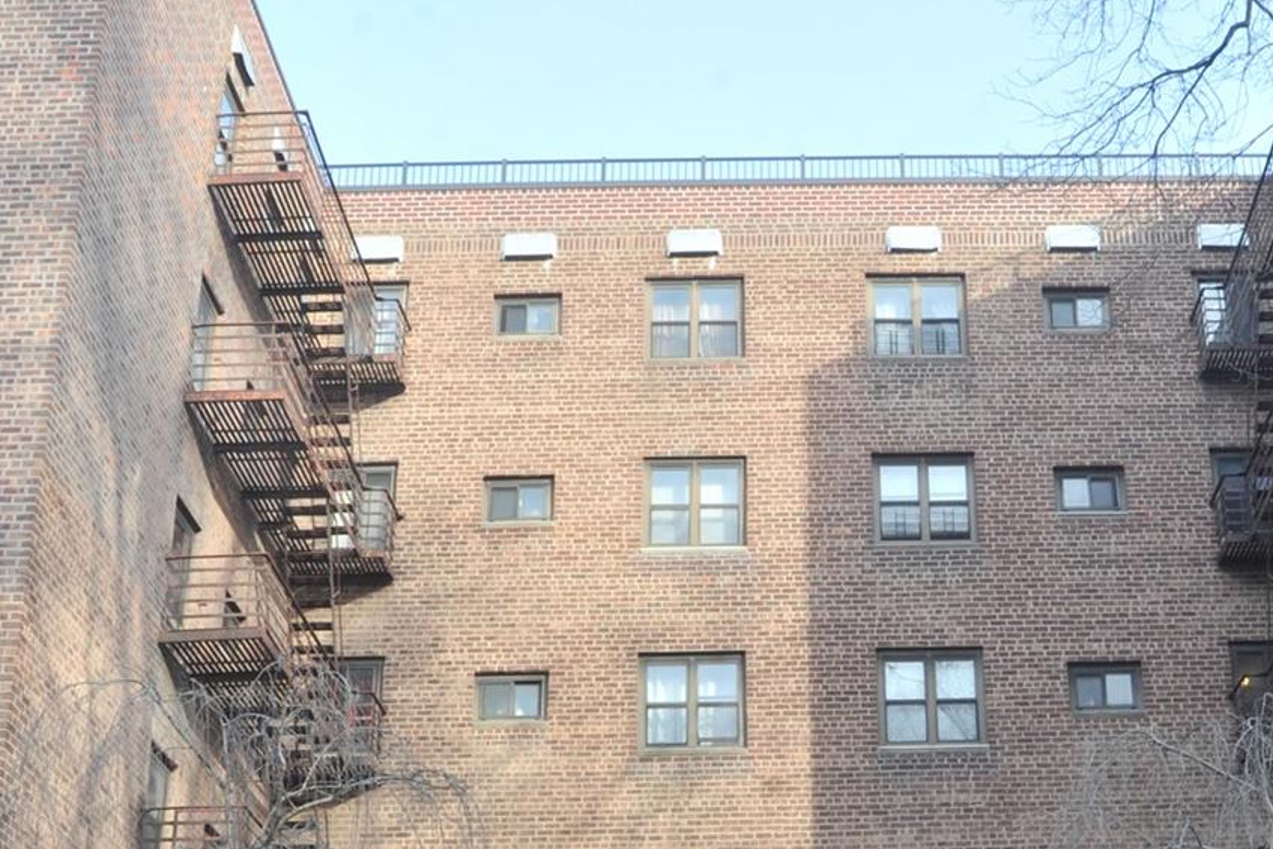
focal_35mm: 58
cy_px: 684
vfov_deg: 23.0
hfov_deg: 34.2
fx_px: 2051
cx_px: 854
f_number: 9
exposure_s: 1/320
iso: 800
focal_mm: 24
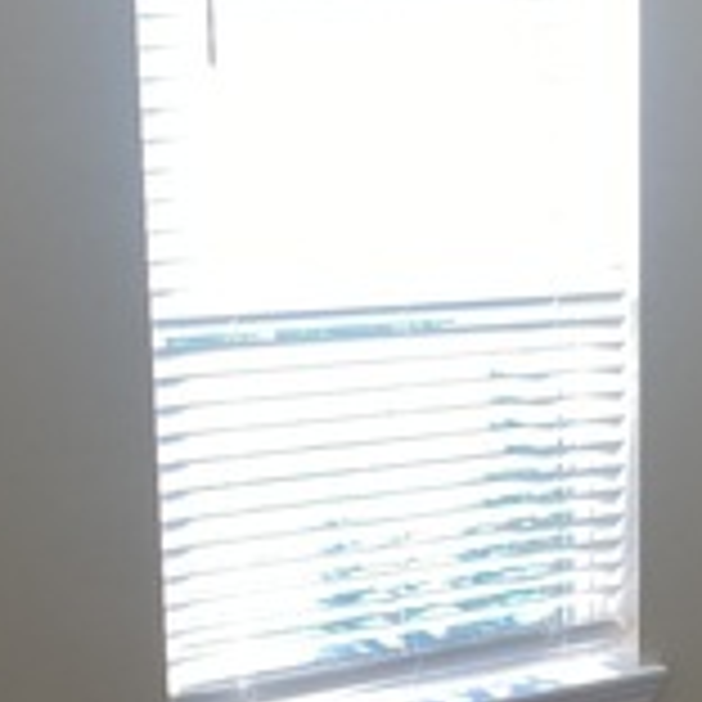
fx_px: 2248
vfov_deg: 17.6
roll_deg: -2.5
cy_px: 587
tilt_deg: -14.7
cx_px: 990
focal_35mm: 98
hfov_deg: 16.5
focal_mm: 4.25
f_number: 1.8
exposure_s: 1/120
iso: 64
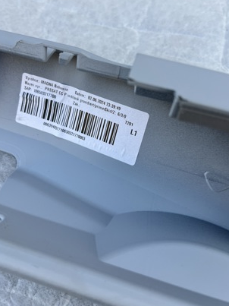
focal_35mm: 31
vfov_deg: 58.1
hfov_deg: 45.4
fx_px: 274
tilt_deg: -57.9
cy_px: 128
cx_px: 108
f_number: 1.5
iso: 50
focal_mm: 5.7
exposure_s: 1/388
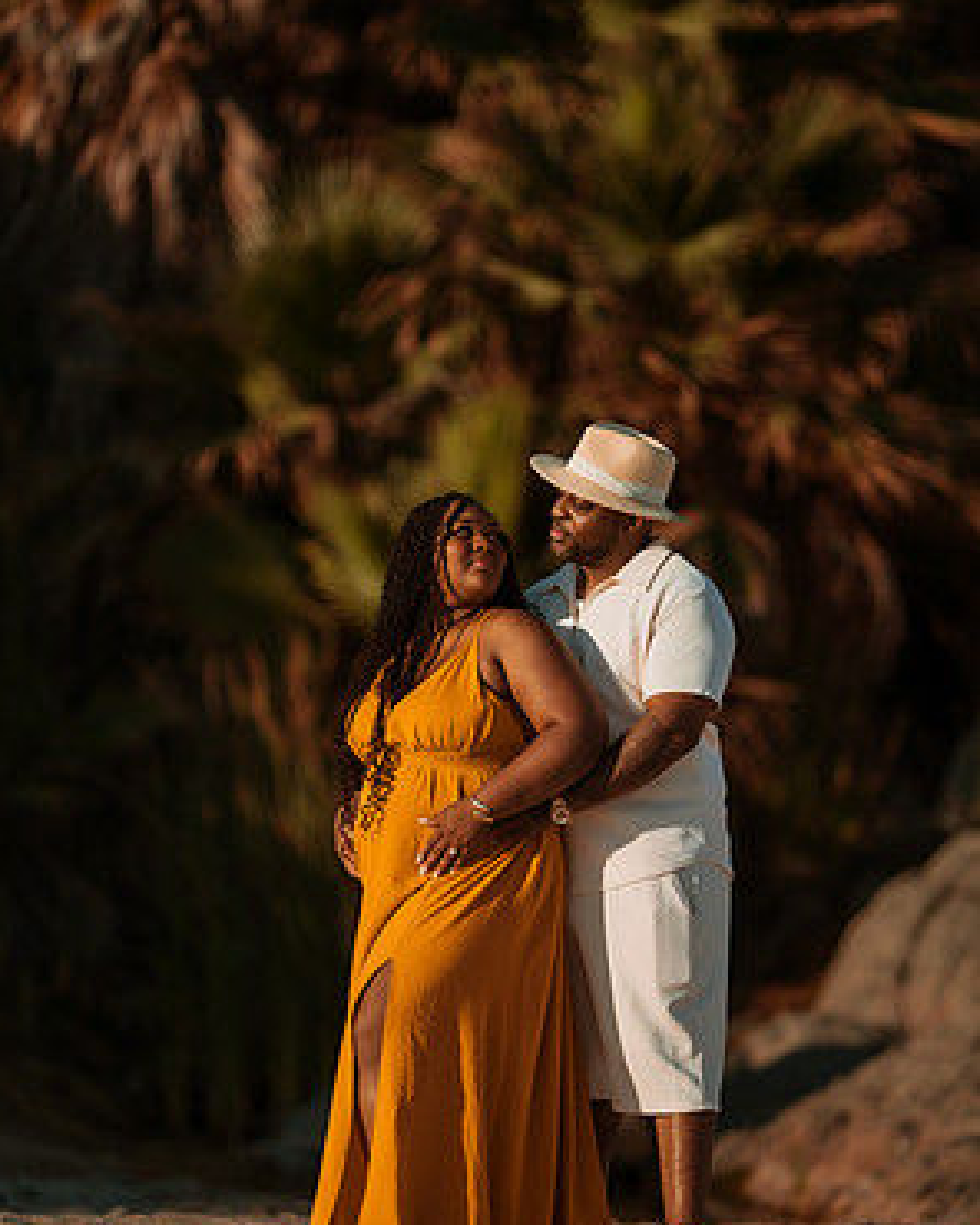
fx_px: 5583
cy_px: 715
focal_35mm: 154
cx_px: 487
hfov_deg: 10.0
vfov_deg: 12.5
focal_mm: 135
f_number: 1.8
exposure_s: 1/4000
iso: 100
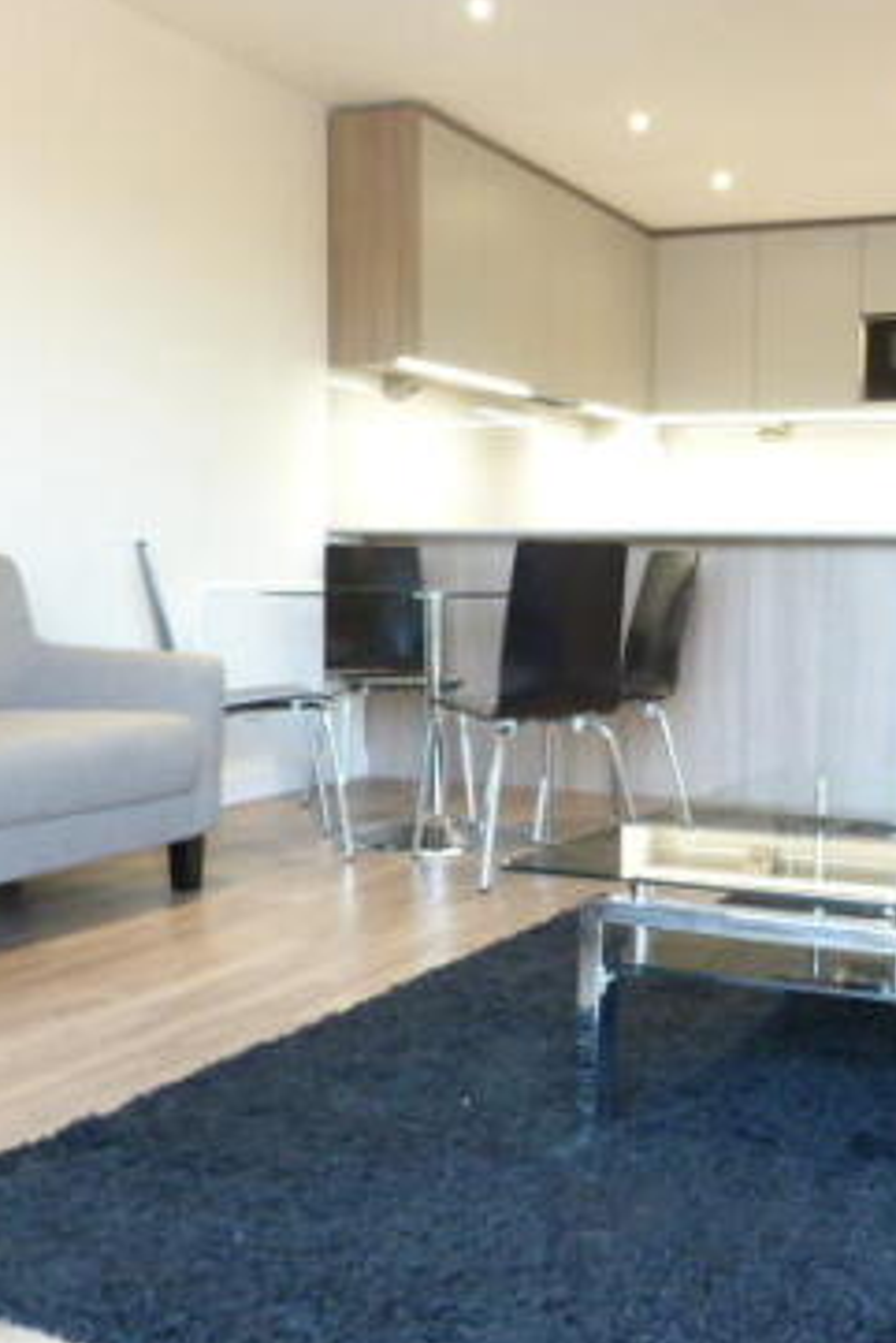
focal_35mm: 42
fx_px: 1566
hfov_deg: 31.5
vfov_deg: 46.2
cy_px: 794
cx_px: 649
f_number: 2.8
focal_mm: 4.5
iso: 400
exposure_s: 1/20
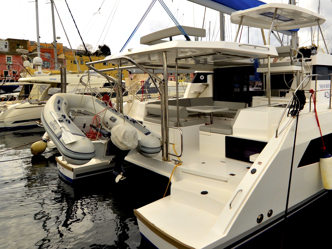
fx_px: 257
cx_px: 252
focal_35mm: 27
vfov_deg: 51.0
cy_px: 90
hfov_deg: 61.7
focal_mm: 11
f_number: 7.1
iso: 400
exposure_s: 1/1250
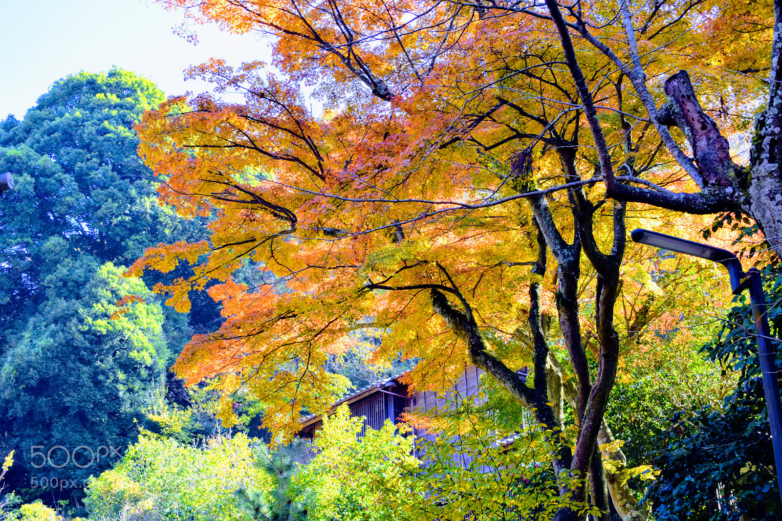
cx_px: 391
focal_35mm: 57
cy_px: 260
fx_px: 1238
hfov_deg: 35.1
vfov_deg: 23.8
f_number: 7.1
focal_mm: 38
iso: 400
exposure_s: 1/200
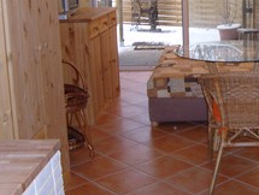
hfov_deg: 28.8
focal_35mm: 65
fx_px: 487
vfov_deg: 22.4
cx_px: 223
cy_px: 46
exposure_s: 1/45
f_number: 2.8
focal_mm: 5.8
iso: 100
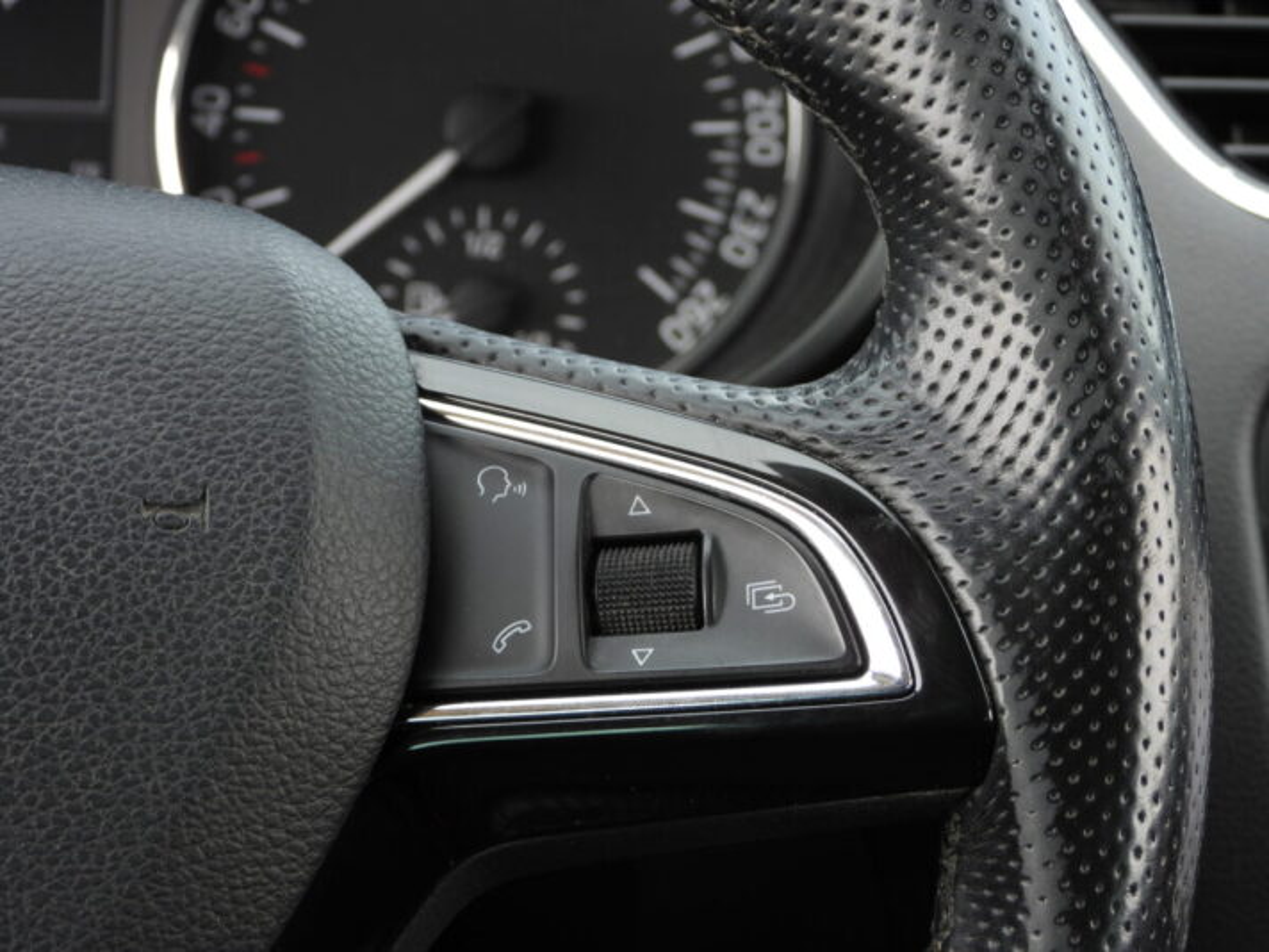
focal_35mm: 135
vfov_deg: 11.0
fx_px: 4949
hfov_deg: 14.6
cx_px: 634
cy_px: 476
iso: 110
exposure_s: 1/60
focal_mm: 24.3
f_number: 4
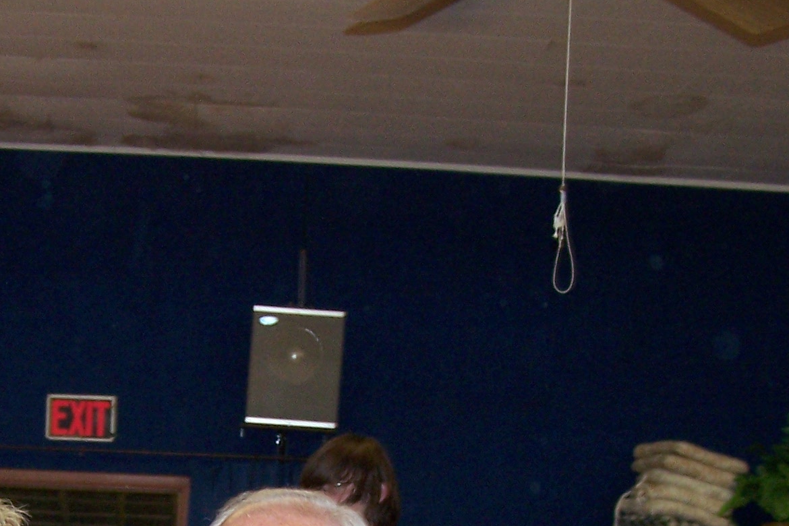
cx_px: 254
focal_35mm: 87
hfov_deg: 23.3
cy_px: 602
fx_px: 1907
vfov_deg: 15.2
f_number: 2.8
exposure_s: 1/60
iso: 140
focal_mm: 6.3
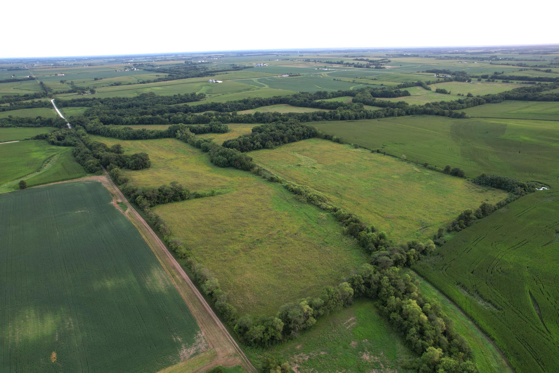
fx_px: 342
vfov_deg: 57.2
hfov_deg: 78.6
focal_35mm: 22
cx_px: 280
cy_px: 186
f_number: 2.8
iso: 100
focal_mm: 8.4
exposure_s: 1/125
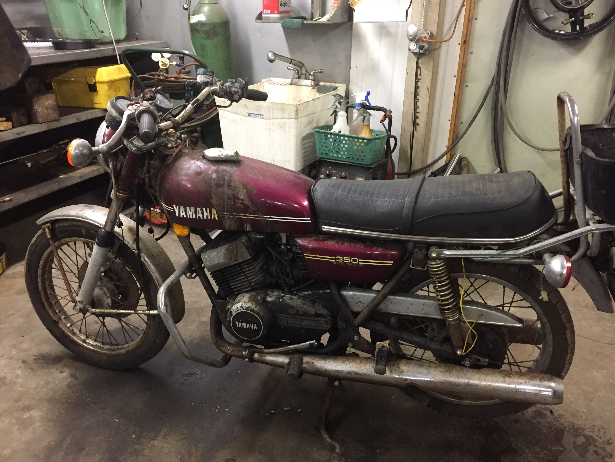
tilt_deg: -24.1
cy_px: 231
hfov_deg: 61.7
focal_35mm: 29
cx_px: 308
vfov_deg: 48.2
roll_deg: +1.4
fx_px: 515
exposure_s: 1/30
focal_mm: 4.15
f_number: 2.2
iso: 250
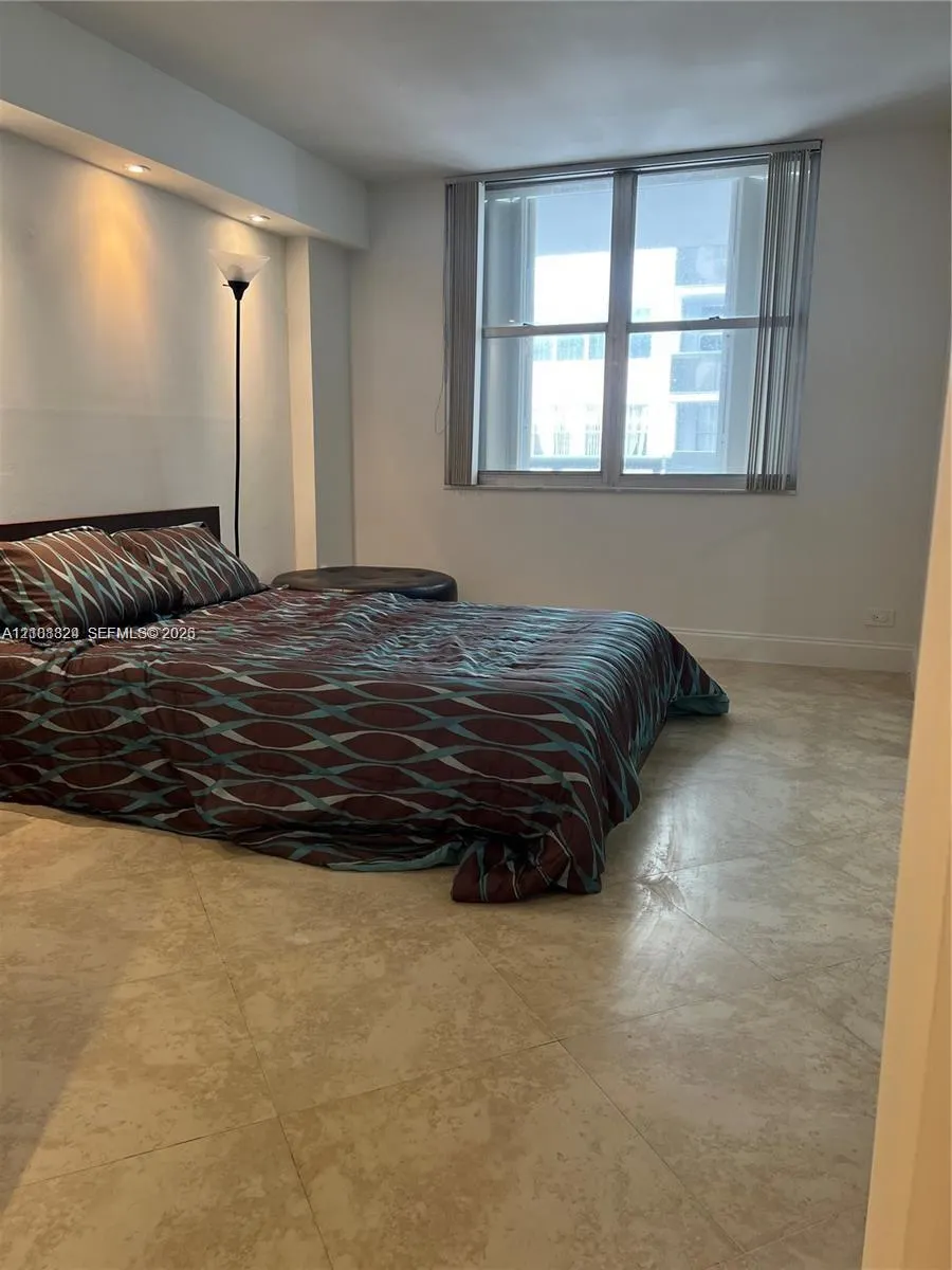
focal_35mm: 26
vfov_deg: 67.3
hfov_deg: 53.1
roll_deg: -0.8
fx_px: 953
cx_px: 476
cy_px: 635
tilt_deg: -11.6
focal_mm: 5.7
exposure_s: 1/60
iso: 80
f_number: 1.5
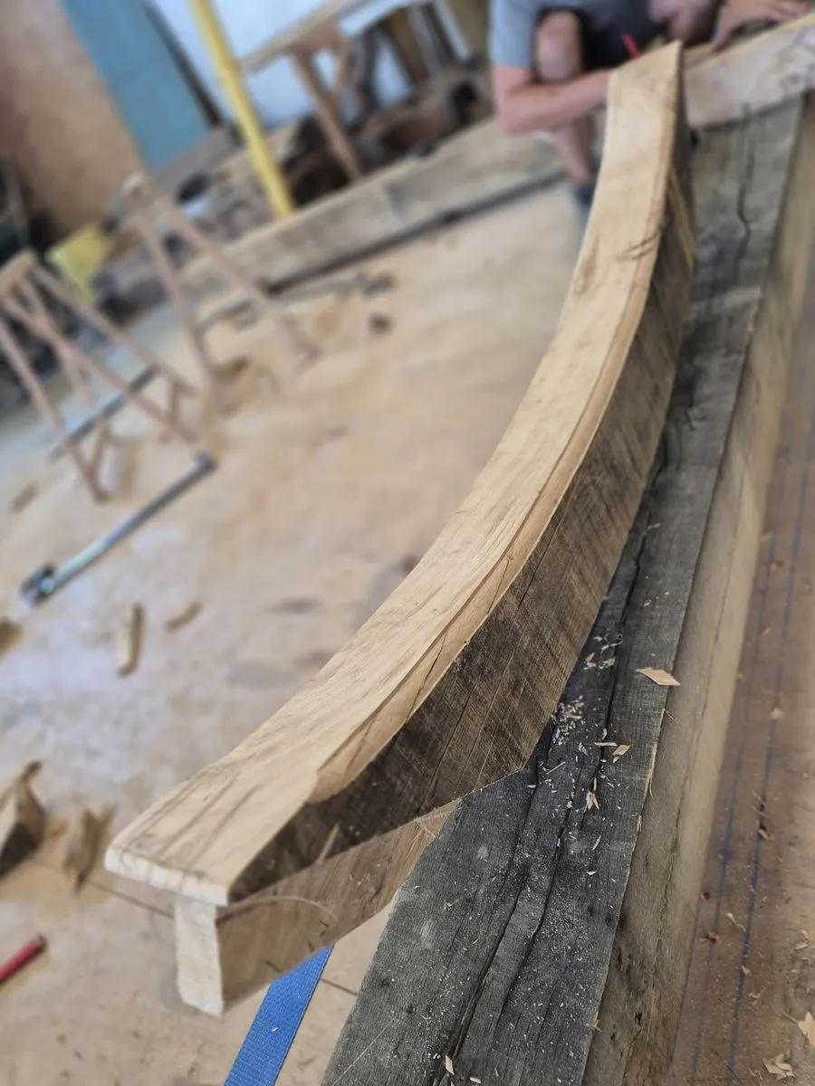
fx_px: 722
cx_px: 408
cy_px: 543
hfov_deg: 58.9
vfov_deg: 73.9
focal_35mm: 23
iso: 125
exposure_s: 1/100
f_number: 1.8
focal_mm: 5.4
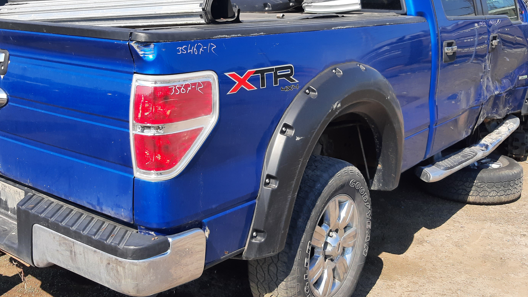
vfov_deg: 28.6
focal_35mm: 41
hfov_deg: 49.3
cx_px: 235
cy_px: 75
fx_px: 574
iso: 40
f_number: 1.7
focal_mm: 3.92
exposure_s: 1/876
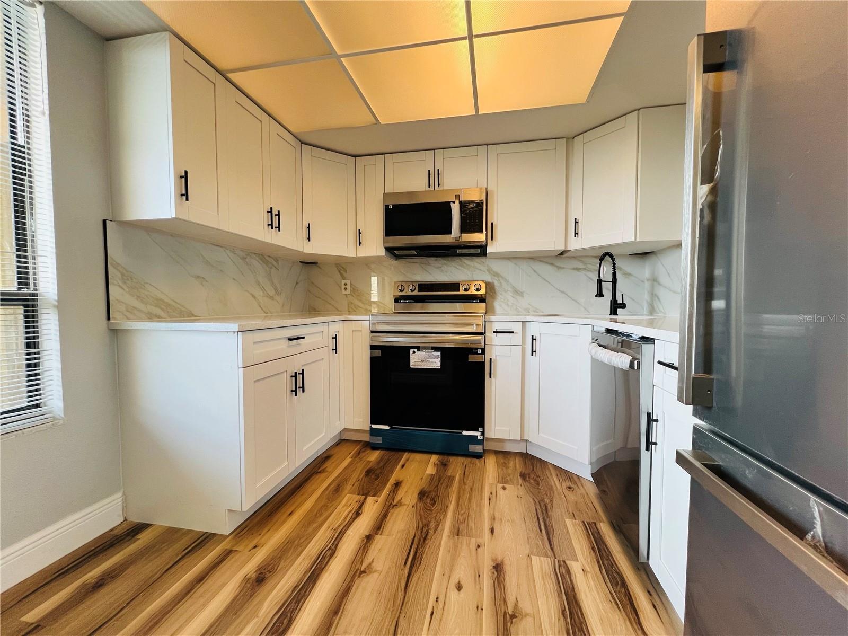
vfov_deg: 89.9
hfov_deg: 106.2
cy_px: 318
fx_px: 318
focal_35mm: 13
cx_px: 424
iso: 160
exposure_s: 1/120
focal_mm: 1.57
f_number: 1.8
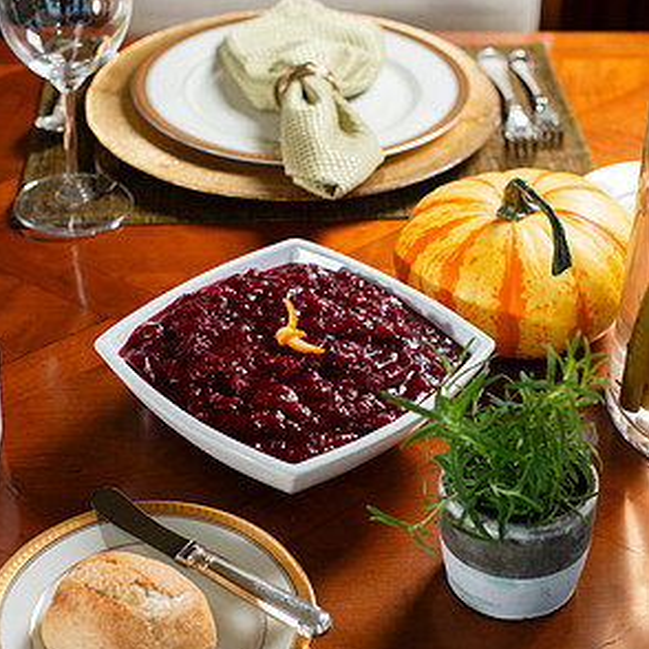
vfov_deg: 26.5
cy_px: 351
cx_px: 322
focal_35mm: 65
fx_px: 1379
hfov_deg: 26.5
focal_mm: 50
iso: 200
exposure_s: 1/250
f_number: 4.5
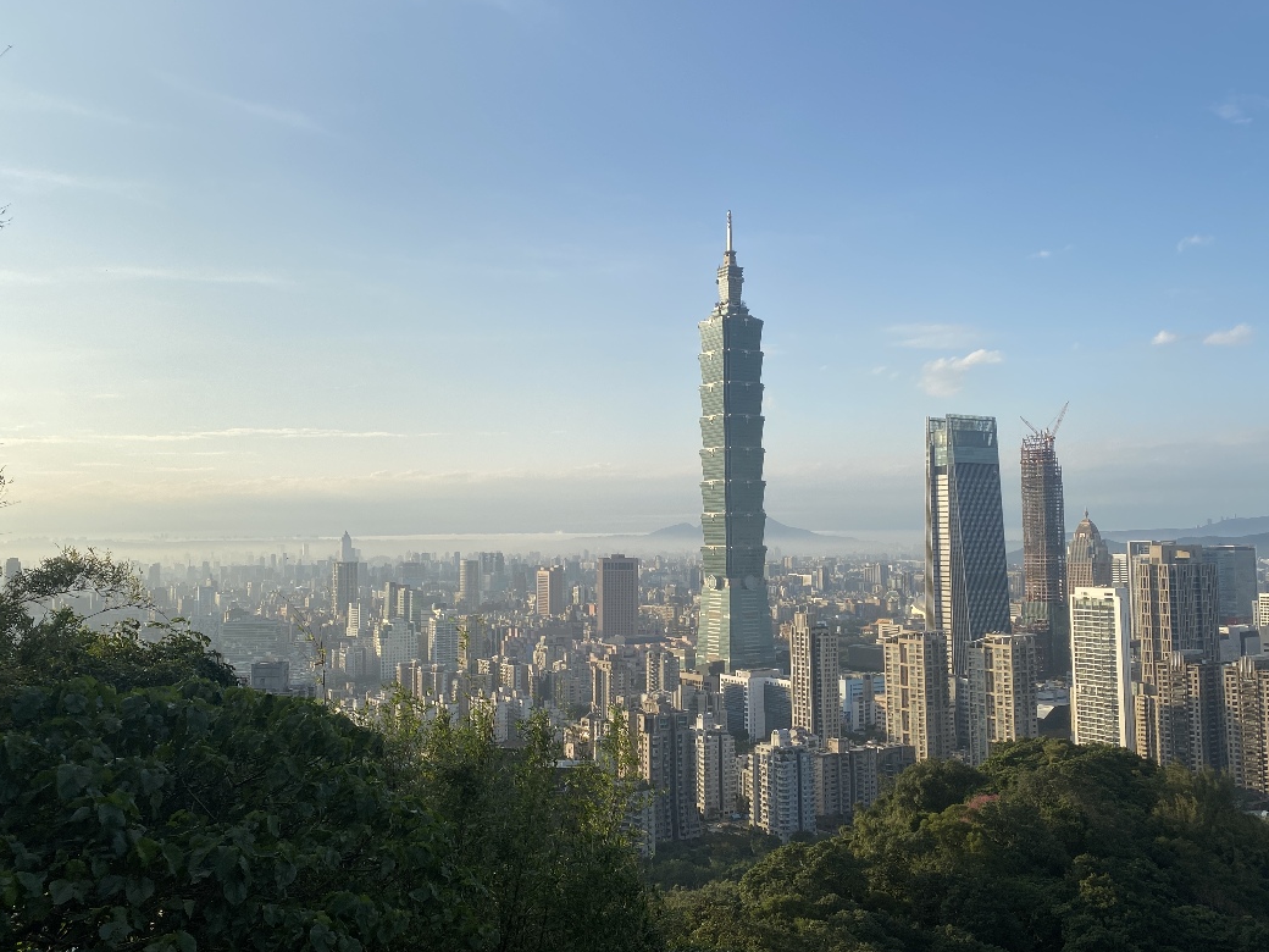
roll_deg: +1.0
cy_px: 452
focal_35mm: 32
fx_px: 1173
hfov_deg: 56.8
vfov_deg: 44.1
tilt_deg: +4.7
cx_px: 663
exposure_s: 1/2066
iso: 32
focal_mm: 4.25
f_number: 1.8
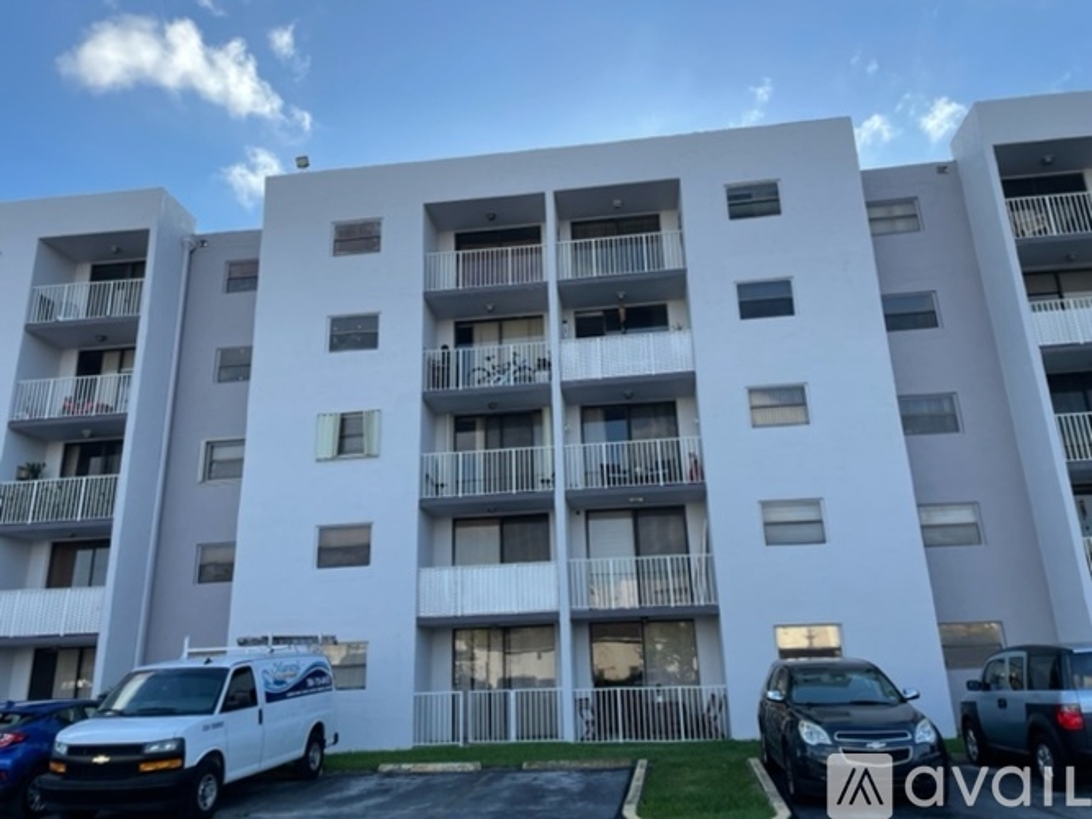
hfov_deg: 67.3
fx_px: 820
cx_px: 546
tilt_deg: +19.0
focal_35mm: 26
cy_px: 410
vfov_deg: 53.0
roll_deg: +1.4
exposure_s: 1/1689
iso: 32
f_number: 1.6
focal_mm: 4.2
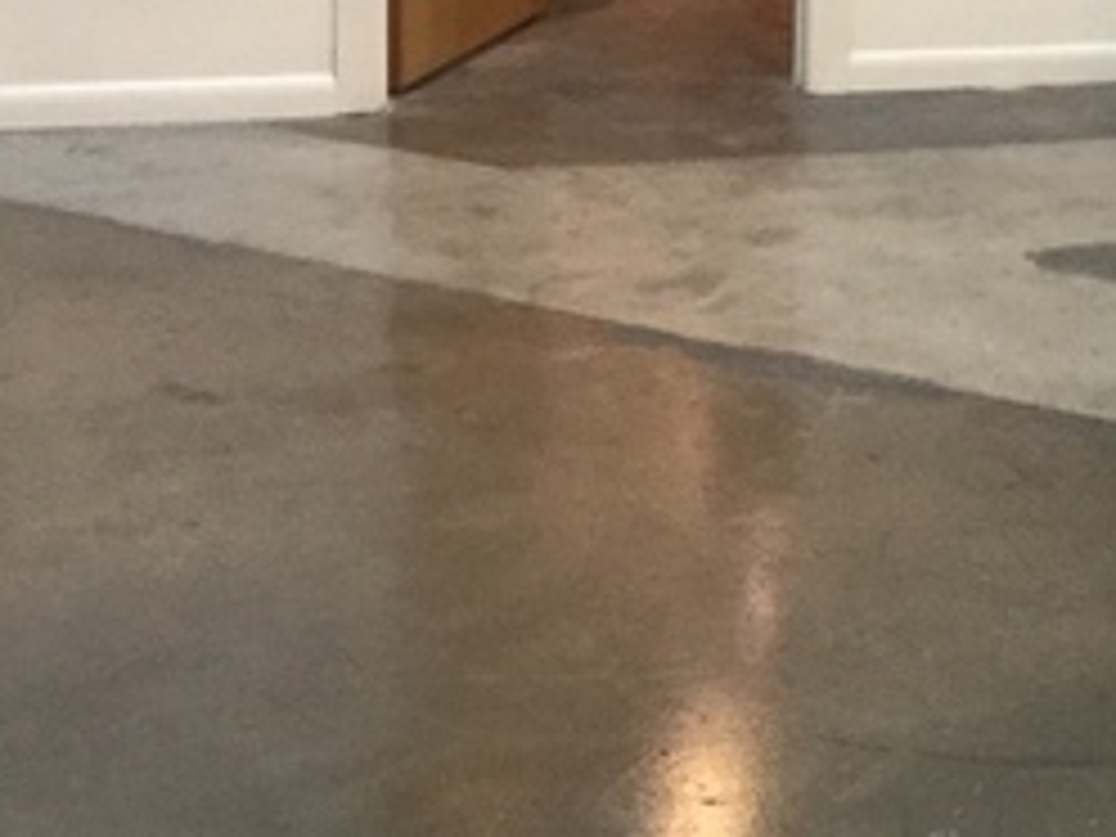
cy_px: -81
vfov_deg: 14.5
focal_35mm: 100
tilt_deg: -10.8
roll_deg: -2.1
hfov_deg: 18.8
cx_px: 1251
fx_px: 3224
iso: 125
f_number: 2.4
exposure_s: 1/30
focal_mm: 3.3
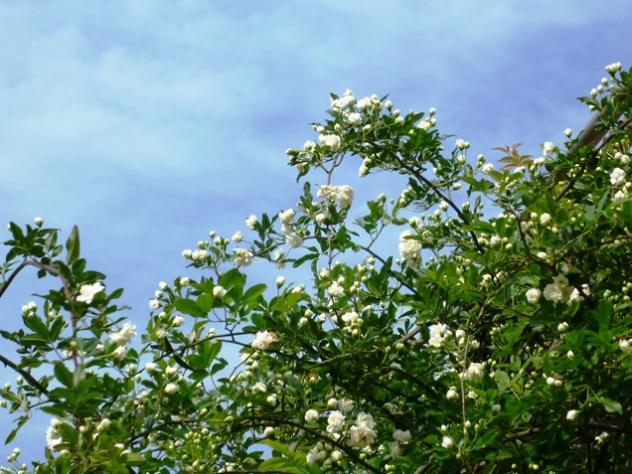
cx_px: 317
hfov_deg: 12.1
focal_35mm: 163
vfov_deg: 9.1
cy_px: 237
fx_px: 2976
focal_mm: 22.5
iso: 80
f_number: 5.9
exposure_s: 1/250
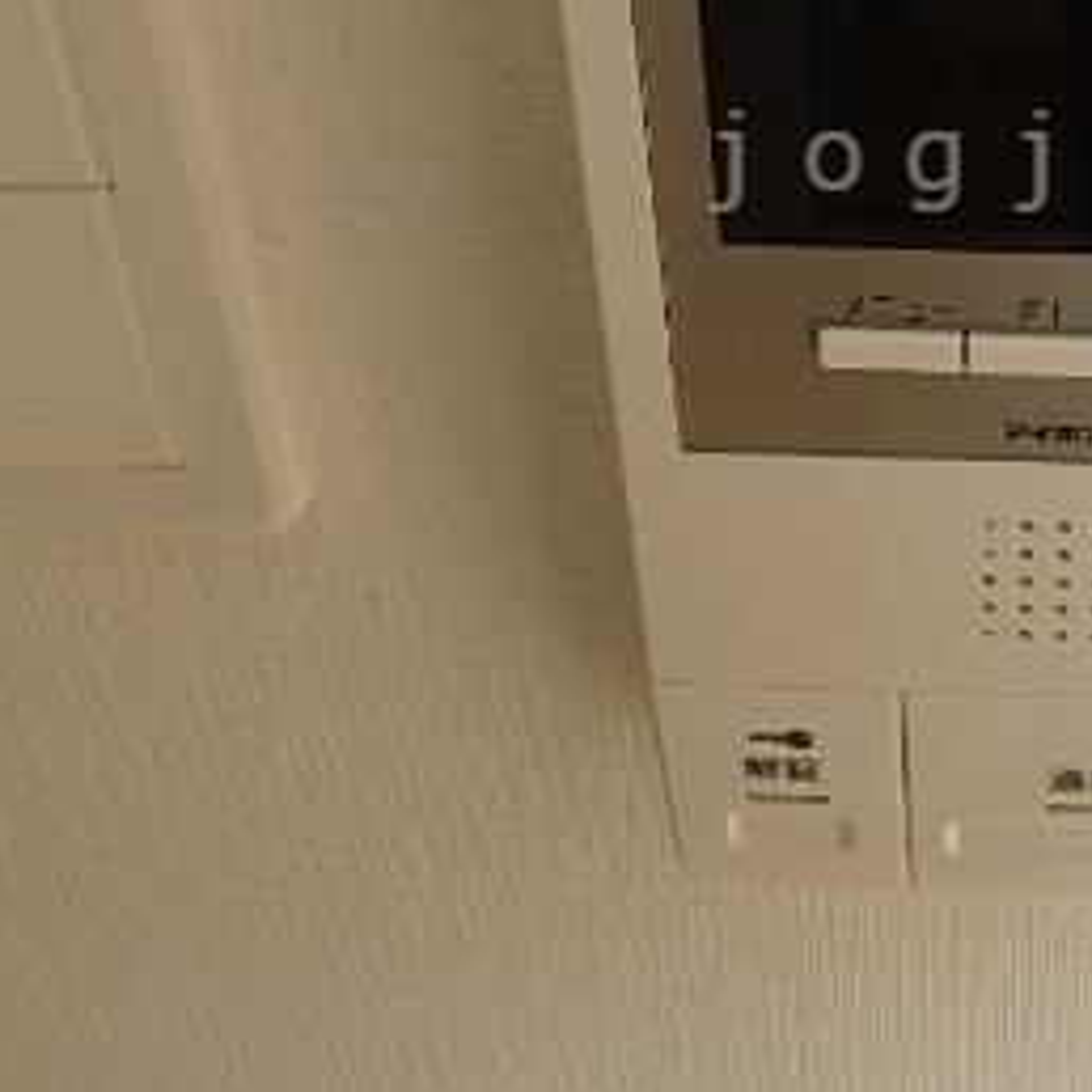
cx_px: 999
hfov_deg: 34.6
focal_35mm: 46
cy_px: 161
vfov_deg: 35.2
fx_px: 1642
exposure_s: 1/100
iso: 125
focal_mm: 3.7
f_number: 3.5
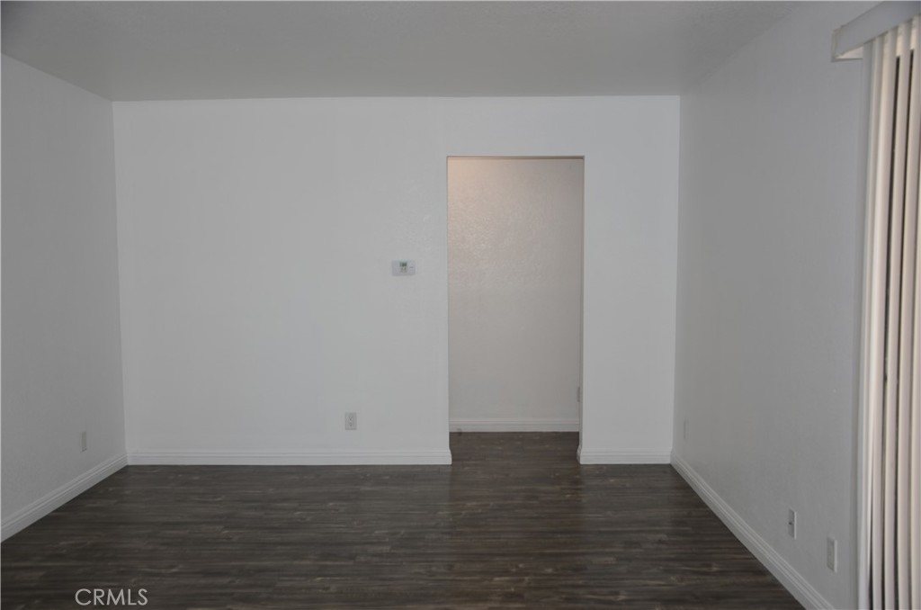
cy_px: 305
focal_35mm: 36
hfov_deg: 53.2
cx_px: 460
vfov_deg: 36.7
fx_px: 919
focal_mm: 24
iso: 100
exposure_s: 1/60
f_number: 3.8
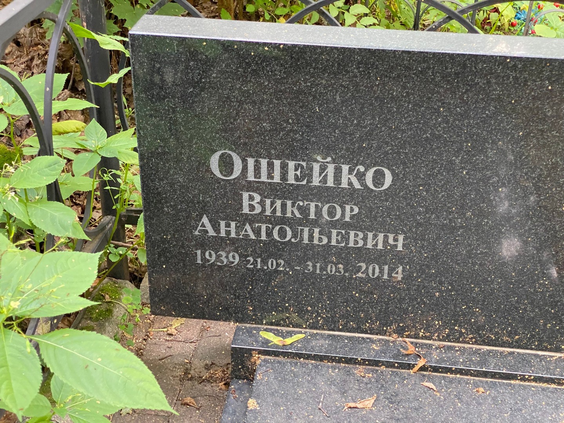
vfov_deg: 28.0
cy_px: 212
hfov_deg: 36.8
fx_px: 847
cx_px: 282
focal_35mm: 52
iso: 500
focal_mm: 6
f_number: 2
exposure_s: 1/60
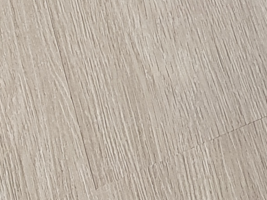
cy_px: -396
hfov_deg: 9.7
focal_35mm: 176
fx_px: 1358
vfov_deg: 7.4
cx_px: 685
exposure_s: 1/108
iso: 40
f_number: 1.7
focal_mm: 4.2
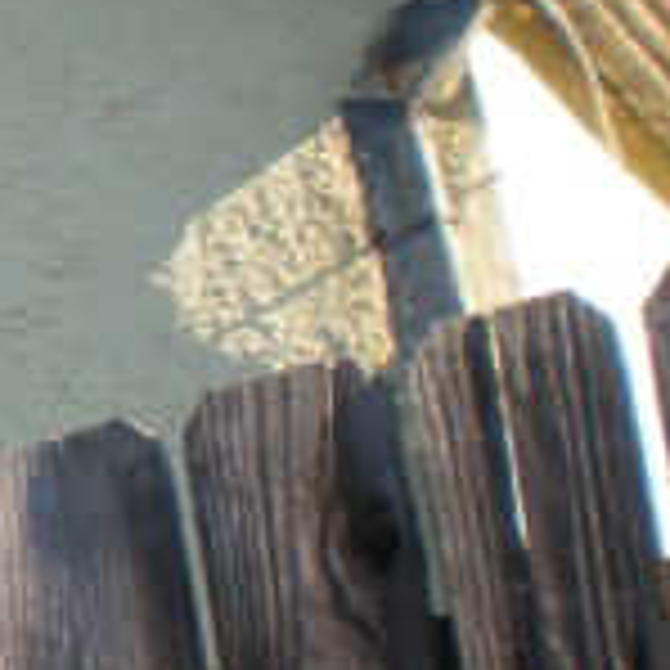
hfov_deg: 9.3
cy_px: 585
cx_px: -800
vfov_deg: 10.1
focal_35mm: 173
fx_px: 3788
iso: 200
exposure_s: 1/468
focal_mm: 6.3
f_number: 4.6
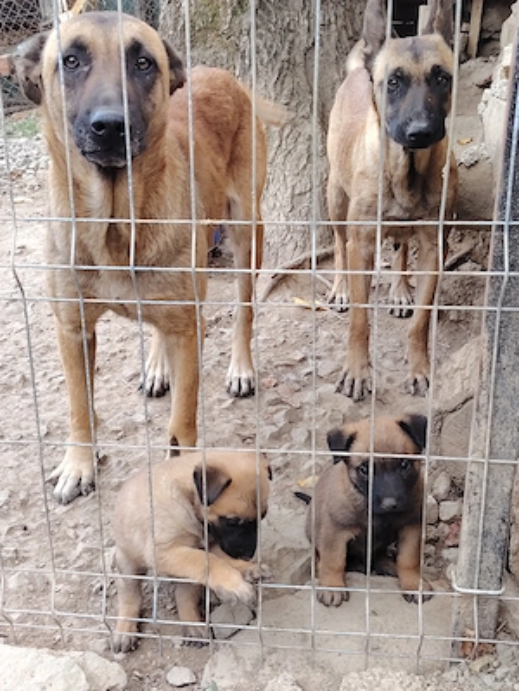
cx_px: 260
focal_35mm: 48
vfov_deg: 39.7
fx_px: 960
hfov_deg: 30.3
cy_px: 346
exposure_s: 1/100
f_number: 1.75
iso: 219
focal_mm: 5.25
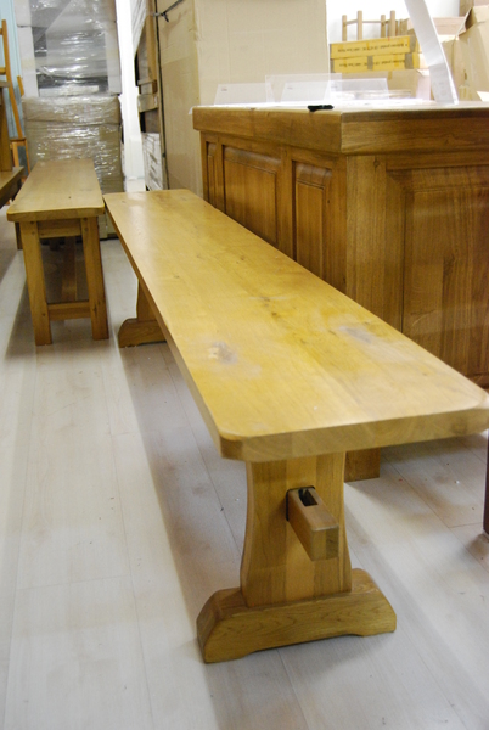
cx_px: 244
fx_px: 792
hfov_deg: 34.3
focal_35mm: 39
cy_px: 365
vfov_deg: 49.5
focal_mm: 26
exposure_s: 1/30
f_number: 4.2
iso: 1600
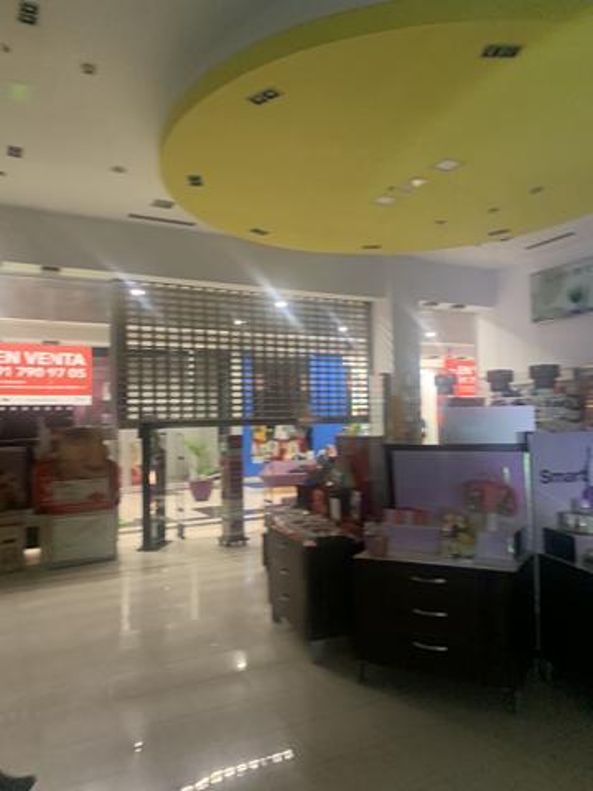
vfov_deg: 67.3
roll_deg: +4.1
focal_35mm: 26
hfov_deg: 53.1
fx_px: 594
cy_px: 396
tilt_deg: +4.8
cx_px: 296
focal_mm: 4.25
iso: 320
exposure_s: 1/32
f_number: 1.8
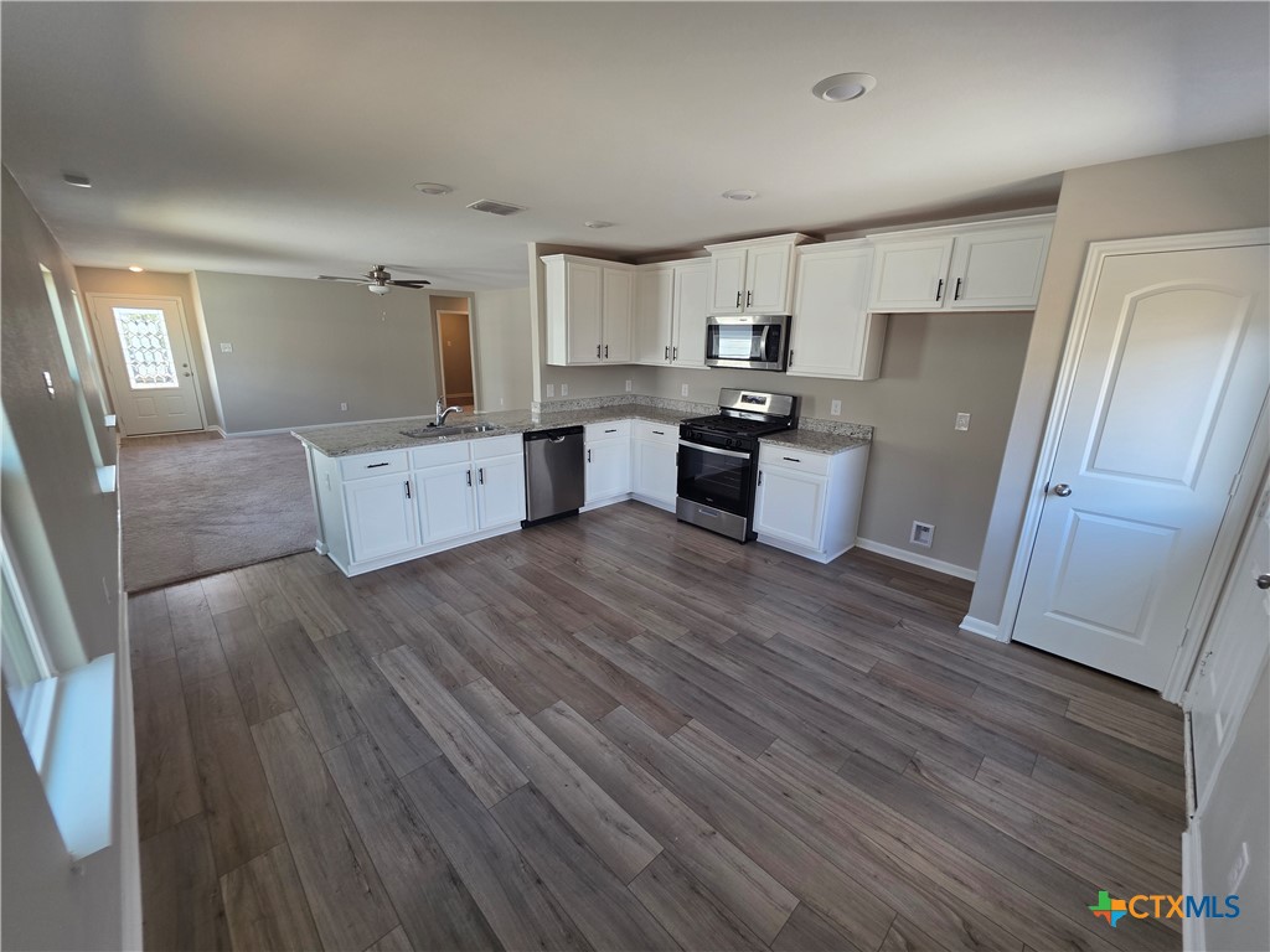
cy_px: 476
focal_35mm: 13
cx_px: 635
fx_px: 477
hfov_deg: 106.2
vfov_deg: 89.9
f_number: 1.9
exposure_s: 1/120
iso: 125
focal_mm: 2.2
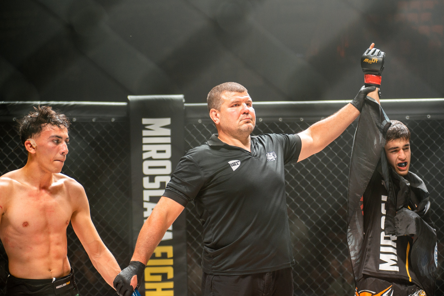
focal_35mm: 86
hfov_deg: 23.6
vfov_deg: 15.8
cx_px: 237
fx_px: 1064
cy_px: 139
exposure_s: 1/320
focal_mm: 80
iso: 720
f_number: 4
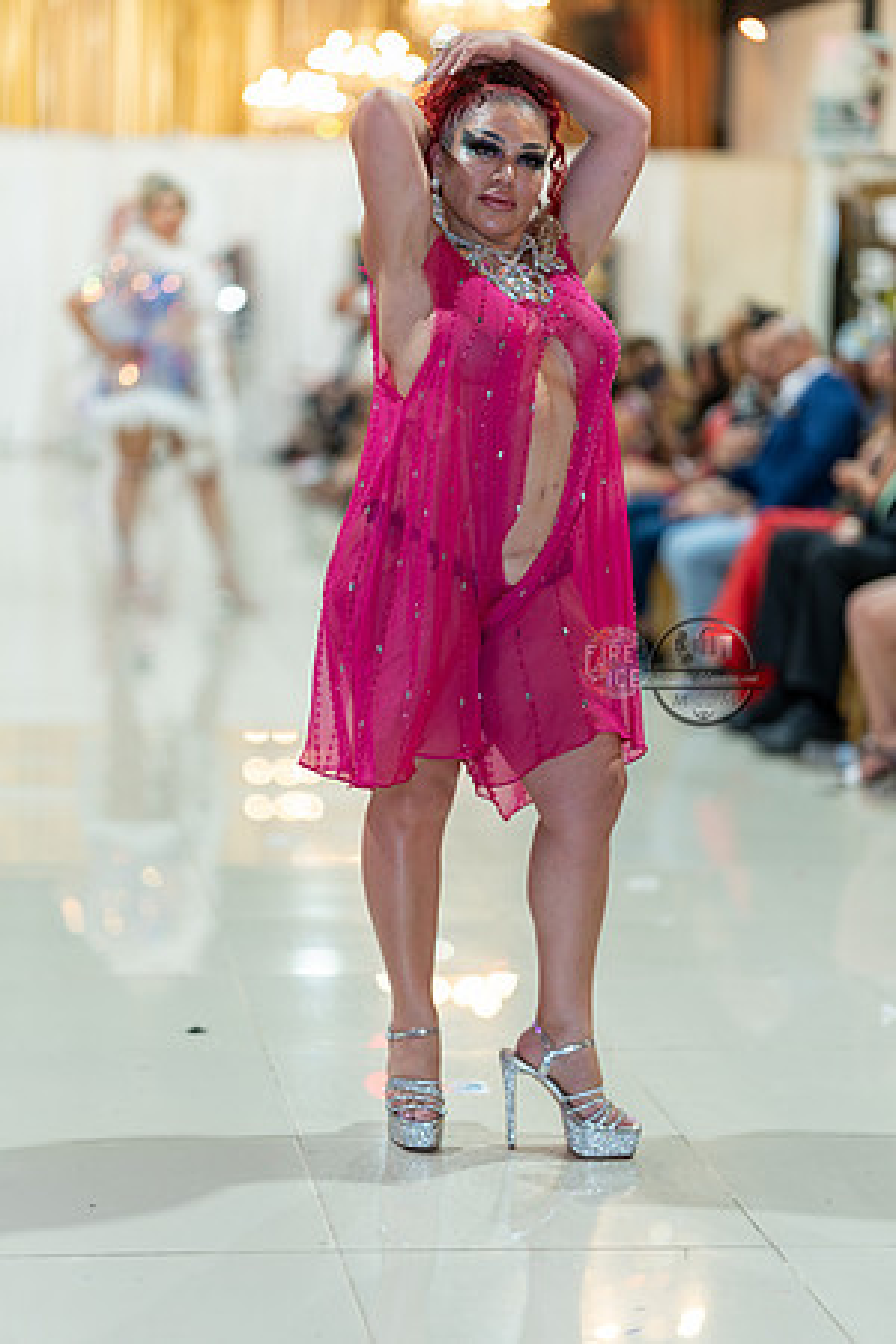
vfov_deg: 23.9
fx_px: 3173
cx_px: 448
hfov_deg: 16.1
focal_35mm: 85
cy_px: 672
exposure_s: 1/160
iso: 200
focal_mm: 85
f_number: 1.4
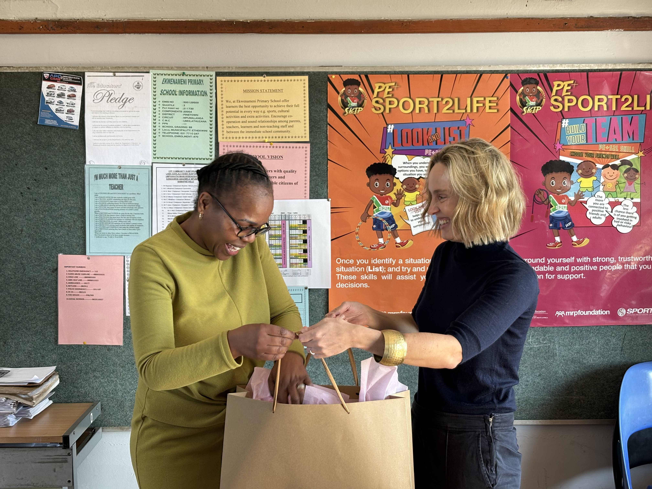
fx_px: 979
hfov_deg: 36.8
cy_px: 244
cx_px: 326
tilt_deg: -3.9
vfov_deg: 28.0
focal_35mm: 52
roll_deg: +1.4
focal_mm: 5.96
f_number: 1.6
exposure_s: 1/83
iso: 50
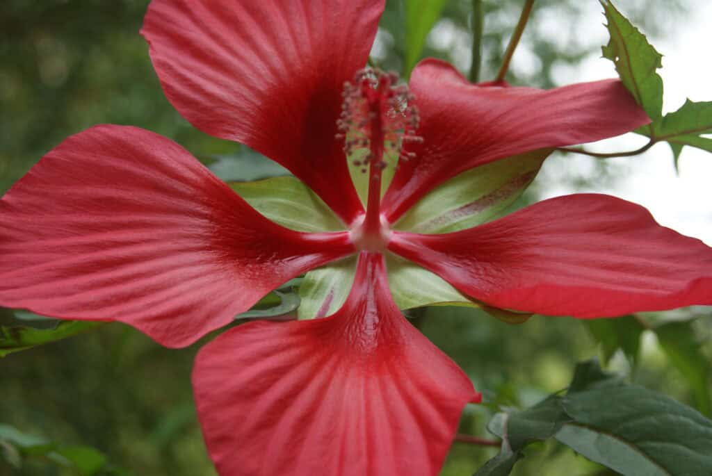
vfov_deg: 18.2
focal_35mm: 75
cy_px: 238
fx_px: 1485
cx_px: 356
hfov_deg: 27.0
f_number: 5.6
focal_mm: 50
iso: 100
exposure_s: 1/100
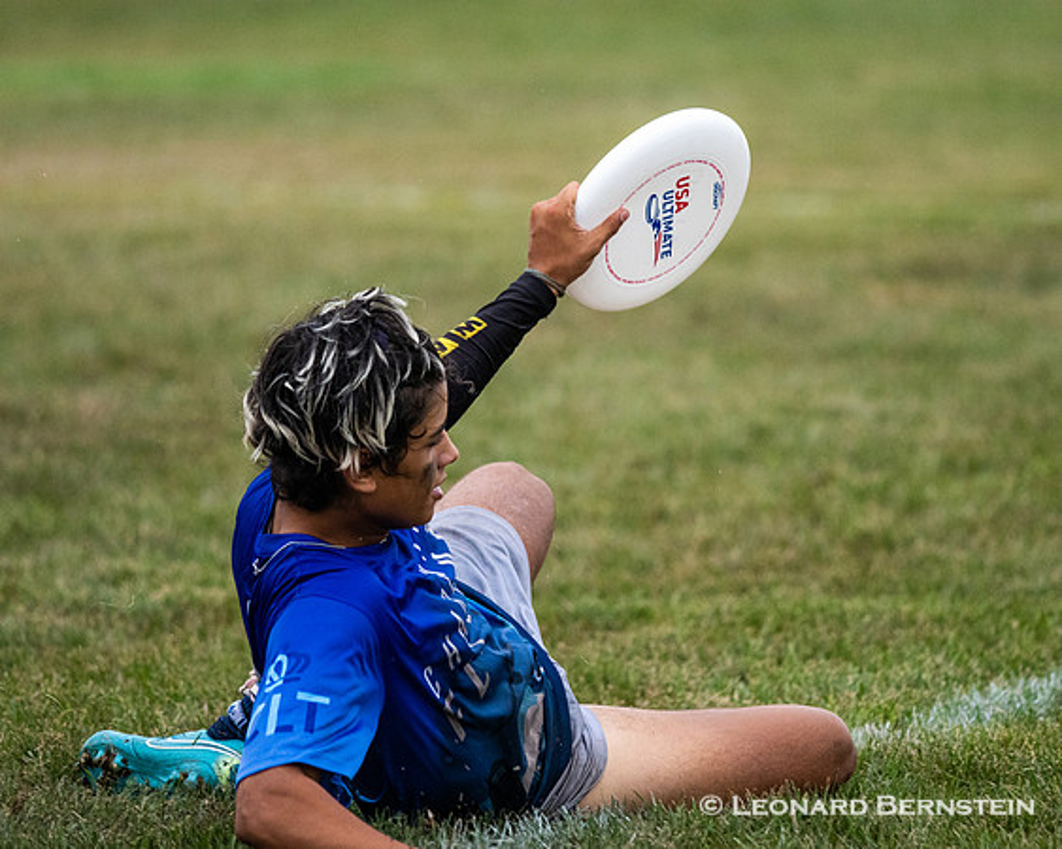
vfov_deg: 3.1
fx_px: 15924
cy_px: 424
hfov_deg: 3.8
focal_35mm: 507
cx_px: 586
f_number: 4
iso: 1600
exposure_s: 1/2000
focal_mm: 300
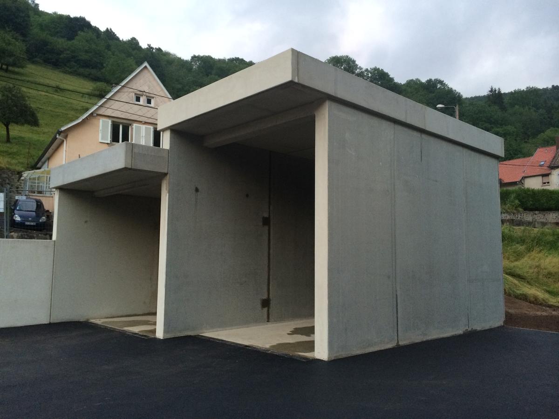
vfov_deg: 46.8
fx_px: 484
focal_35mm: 30
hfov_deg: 60.0
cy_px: 210
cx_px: 280
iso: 125
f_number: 2.2
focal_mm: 4.12
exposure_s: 1/30
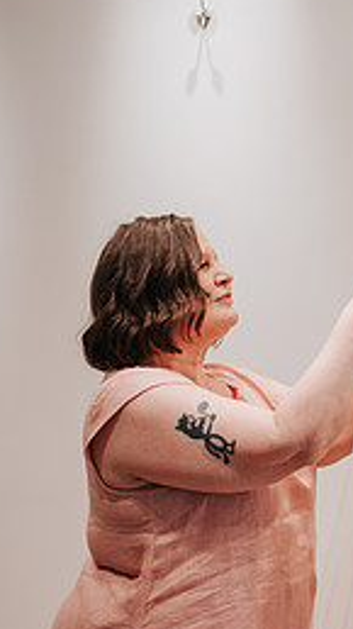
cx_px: 326
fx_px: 1066
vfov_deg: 32.2
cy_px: 473
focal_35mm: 64
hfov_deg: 18.5
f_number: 2.8
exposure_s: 1/125
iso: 180
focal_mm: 35
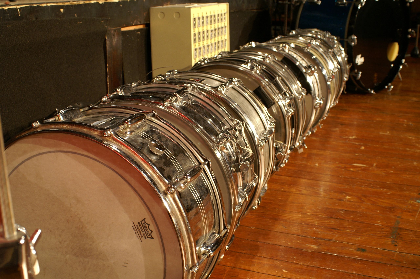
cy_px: 140
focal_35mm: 42
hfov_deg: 46.4
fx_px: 490
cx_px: 210
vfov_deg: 31.8
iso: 200
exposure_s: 1/1.43
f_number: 8
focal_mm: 28
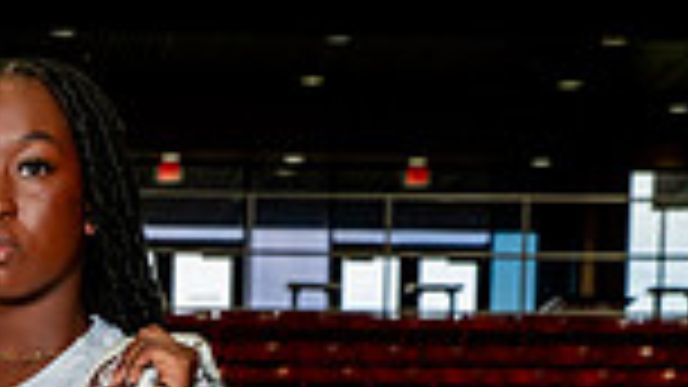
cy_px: 963
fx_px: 3101
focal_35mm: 170
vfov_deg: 6.7
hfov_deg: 12.5
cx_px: 27
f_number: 7.1
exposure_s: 1/200
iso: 800
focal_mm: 55
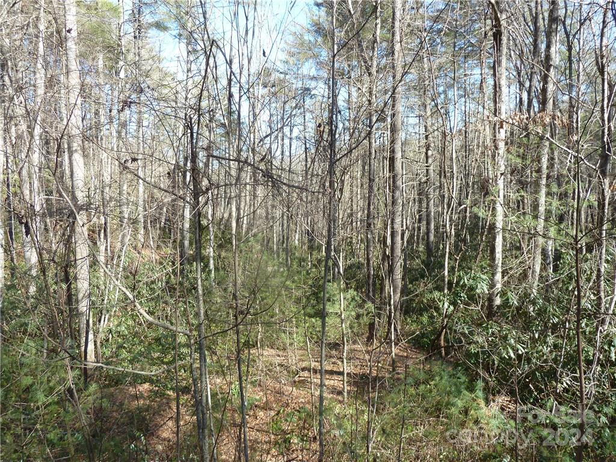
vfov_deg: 54.9
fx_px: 445
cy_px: 231
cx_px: 308
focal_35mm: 25
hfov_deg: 69.4
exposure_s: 1/100
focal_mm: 4.1
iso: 80
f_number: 3.5
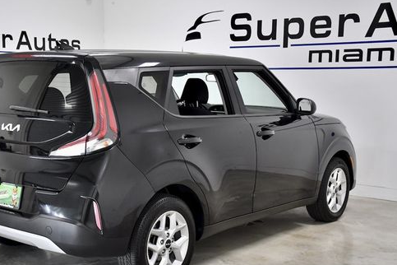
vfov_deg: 25.5
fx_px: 584
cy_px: 159
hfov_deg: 37.3
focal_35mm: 53
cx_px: 150
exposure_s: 1/500
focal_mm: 27
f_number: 4
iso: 1250
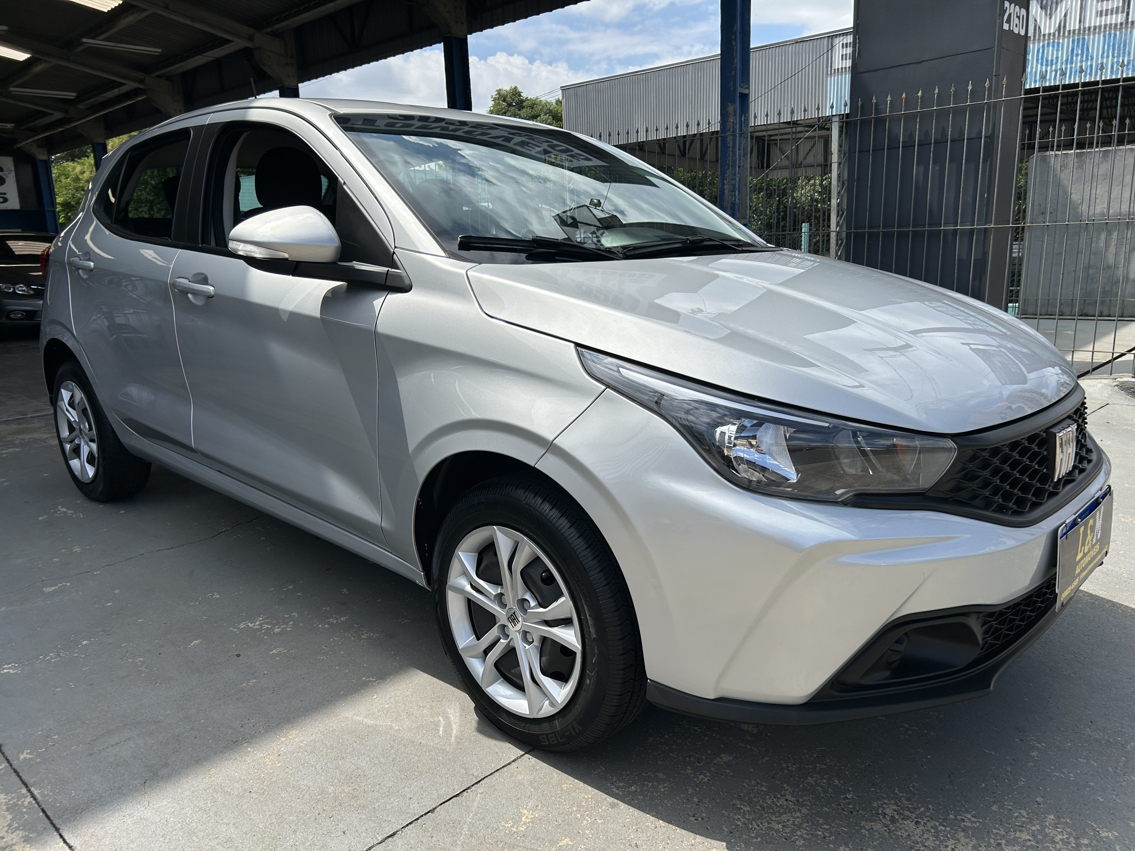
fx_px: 852
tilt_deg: -12.0
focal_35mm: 26
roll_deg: +2.6
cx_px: 568
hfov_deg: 67.3
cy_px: 426
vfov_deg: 53.1
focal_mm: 5.7
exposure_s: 1/6993
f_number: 1.5
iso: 50
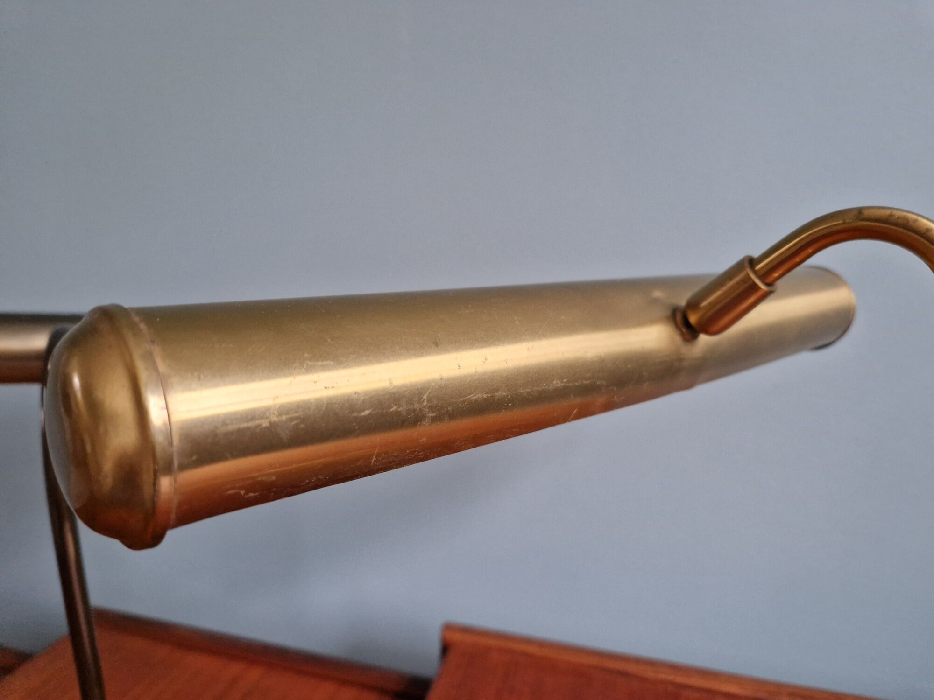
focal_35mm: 23
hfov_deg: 73.9
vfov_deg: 58.9
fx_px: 621
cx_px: 467
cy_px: 350
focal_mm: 5.4
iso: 800
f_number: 1.8
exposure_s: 1/100
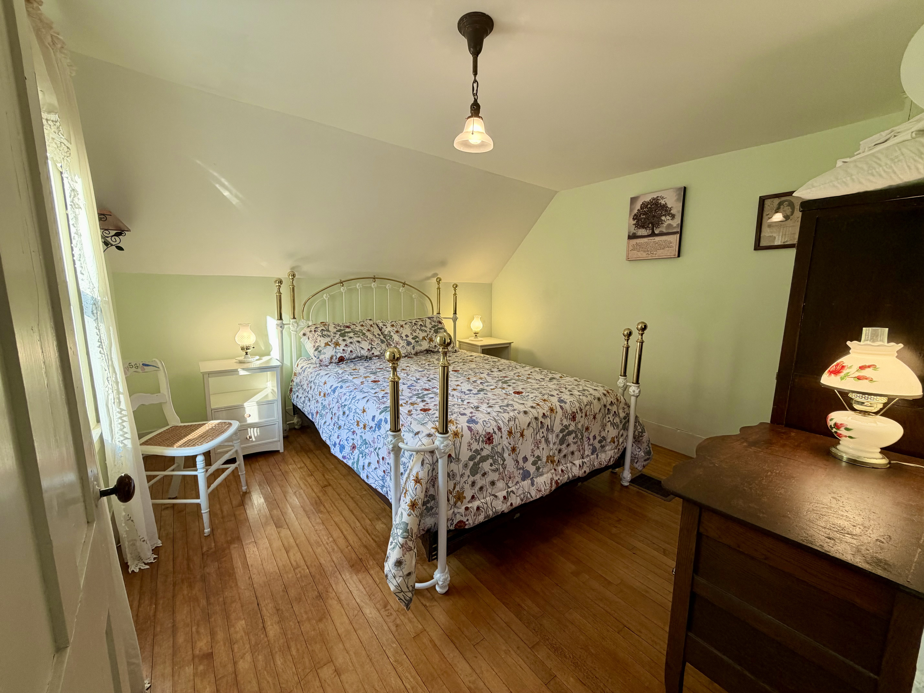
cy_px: 346
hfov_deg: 102.1
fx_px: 374
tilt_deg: -8.5
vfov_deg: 85.7
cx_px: 462
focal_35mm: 14
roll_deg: +0.3
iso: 125
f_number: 2.2
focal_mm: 2.22
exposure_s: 1/120
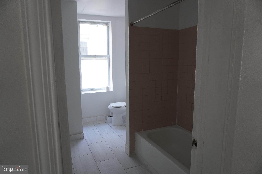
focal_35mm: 24
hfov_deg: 73.7
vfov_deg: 53.1
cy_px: 87
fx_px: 175
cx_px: 131
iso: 1000
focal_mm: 16
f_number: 4
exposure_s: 1/60
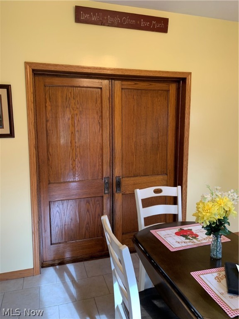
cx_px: 120
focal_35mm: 26
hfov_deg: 53.1
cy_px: 160
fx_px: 239
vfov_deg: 67.3
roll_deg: +0.1
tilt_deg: -6.1
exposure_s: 1/60
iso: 100
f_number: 1.8
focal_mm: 4.25
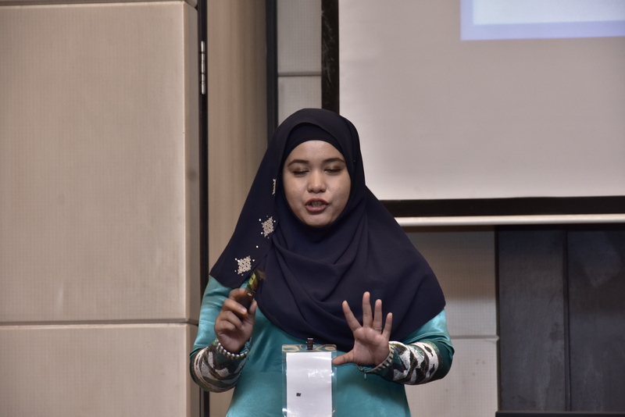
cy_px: 208
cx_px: 312
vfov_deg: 8.7
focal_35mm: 158
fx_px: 2735
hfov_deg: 13.0
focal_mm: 105
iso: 1000
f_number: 6.3
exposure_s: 1/50
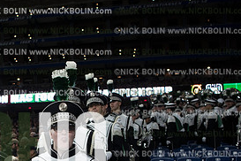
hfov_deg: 37.3
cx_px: 43
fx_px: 341
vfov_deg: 25.4
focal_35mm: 51
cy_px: 154
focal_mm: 24
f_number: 2.8
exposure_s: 1/640
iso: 1250
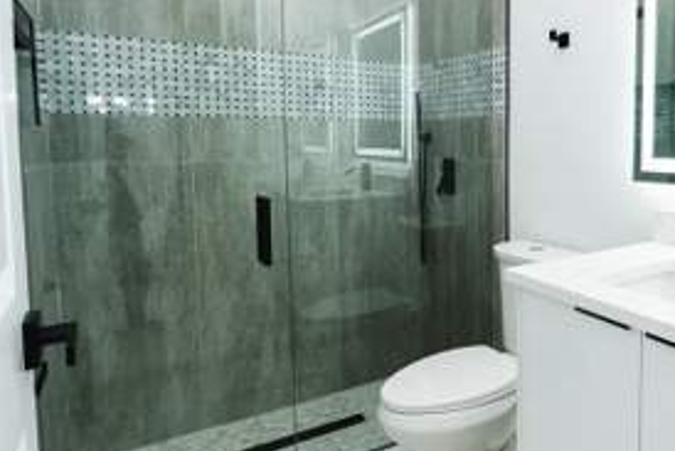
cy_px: 173
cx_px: 542
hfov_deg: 60.1
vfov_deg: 46.1
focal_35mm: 28
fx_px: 525
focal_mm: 16
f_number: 8
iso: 1250
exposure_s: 1/80
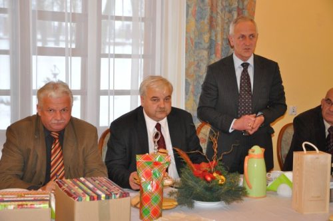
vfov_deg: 22.6
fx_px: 554
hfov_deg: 33.4
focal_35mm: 60
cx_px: 166
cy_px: 110
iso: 800
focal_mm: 40
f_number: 4.8
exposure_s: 1/60
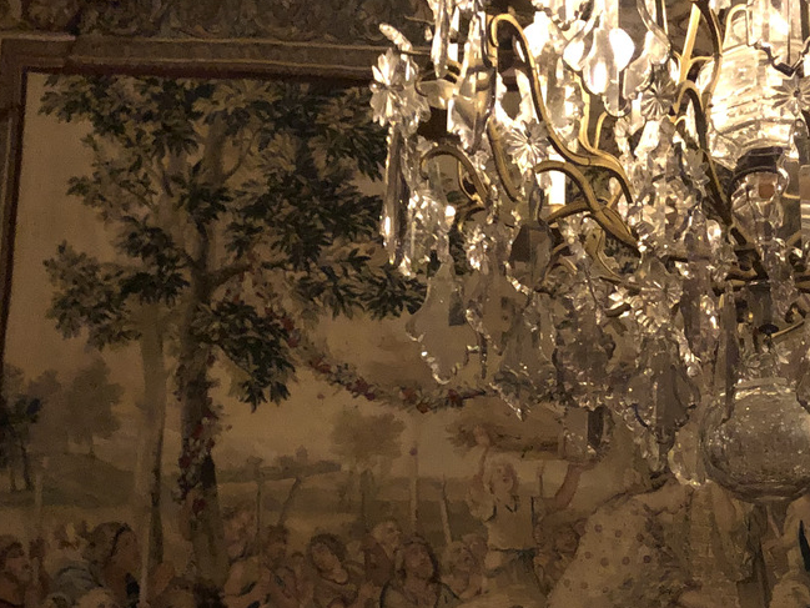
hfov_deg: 27.4
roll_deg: +0.9
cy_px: 714
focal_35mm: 69
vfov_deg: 20.1
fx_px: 1615
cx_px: 683
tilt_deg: +8.8
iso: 640
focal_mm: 4
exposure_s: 1/4
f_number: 1.8
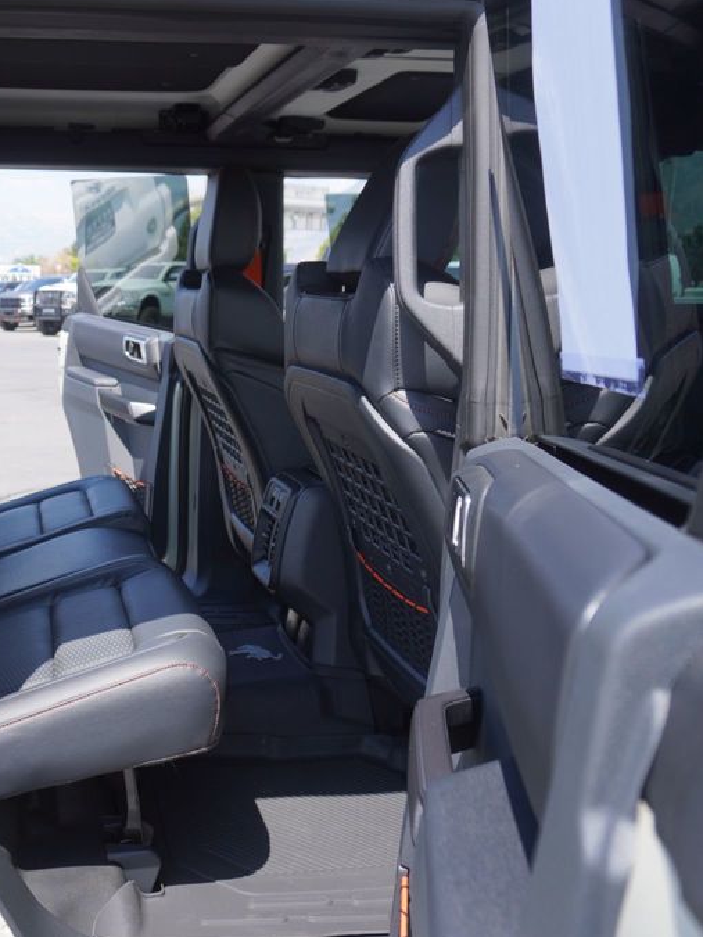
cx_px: 76
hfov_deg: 38.1
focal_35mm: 35
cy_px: 466
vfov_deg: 52.6
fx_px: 948
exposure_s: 1/320
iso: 100
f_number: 4.5
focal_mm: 16
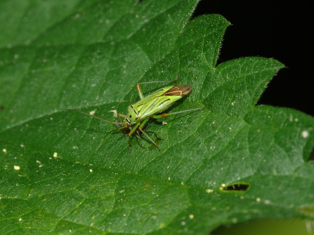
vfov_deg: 6.2
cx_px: 157
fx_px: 2159
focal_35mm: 238
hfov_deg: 8.3
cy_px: 118
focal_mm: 50.3
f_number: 11
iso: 200
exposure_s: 1/160
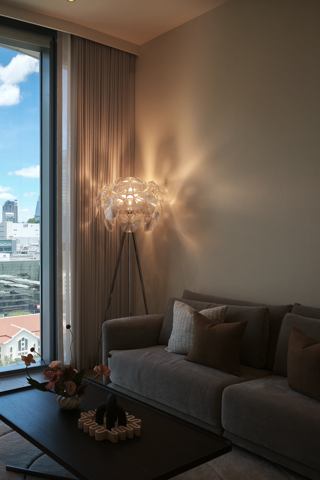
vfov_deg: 58.7
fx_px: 427
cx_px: 39
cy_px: 240
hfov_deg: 38.6
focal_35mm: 32
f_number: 1.62
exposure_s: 1/100
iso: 100
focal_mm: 6.45
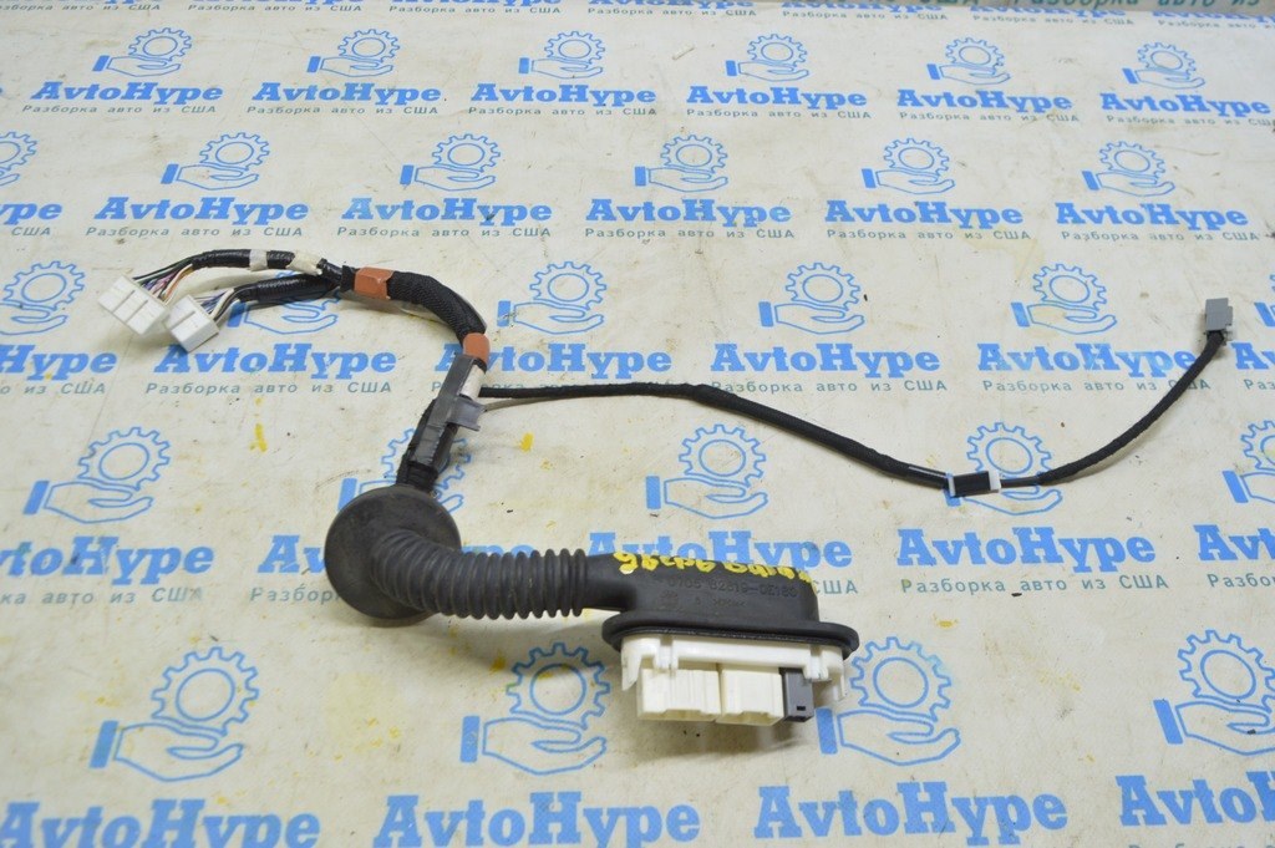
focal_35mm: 30
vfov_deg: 43.5
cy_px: 424
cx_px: 638
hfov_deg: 62.0
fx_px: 1062
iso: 400
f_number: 5.6
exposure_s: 1/20
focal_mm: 20
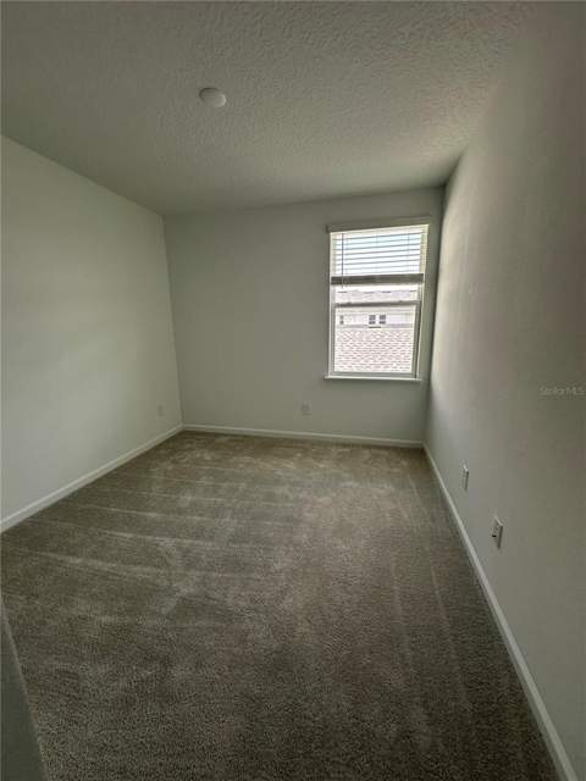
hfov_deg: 85.7
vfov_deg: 102.1
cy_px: 390
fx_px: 316
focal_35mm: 14
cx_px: 293
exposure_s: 1/120
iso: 64
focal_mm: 2.22
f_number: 2.2
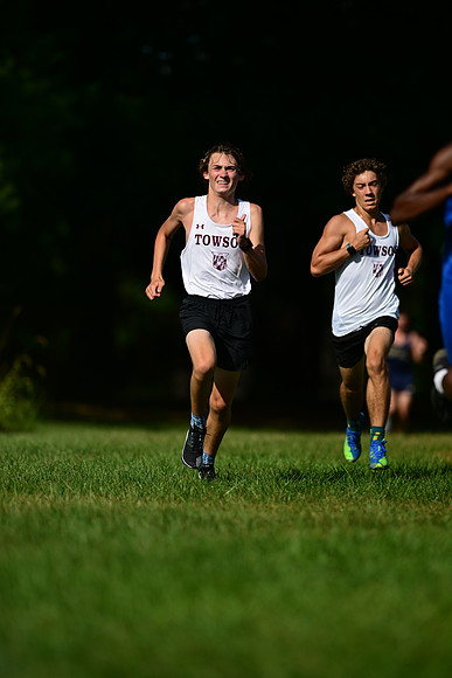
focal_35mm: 300
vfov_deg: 6.9
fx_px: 5646
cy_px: 339
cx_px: 226
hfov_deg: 4.6
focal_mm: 300
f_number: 2.8
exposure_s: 1/2500
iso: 72
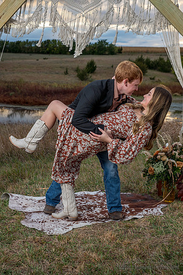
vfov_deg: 48.5
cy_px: 138
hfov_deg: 33.4
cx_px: 92
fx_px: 305
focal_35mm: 40
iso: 320
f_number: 5
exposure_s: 1/200
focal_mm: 40
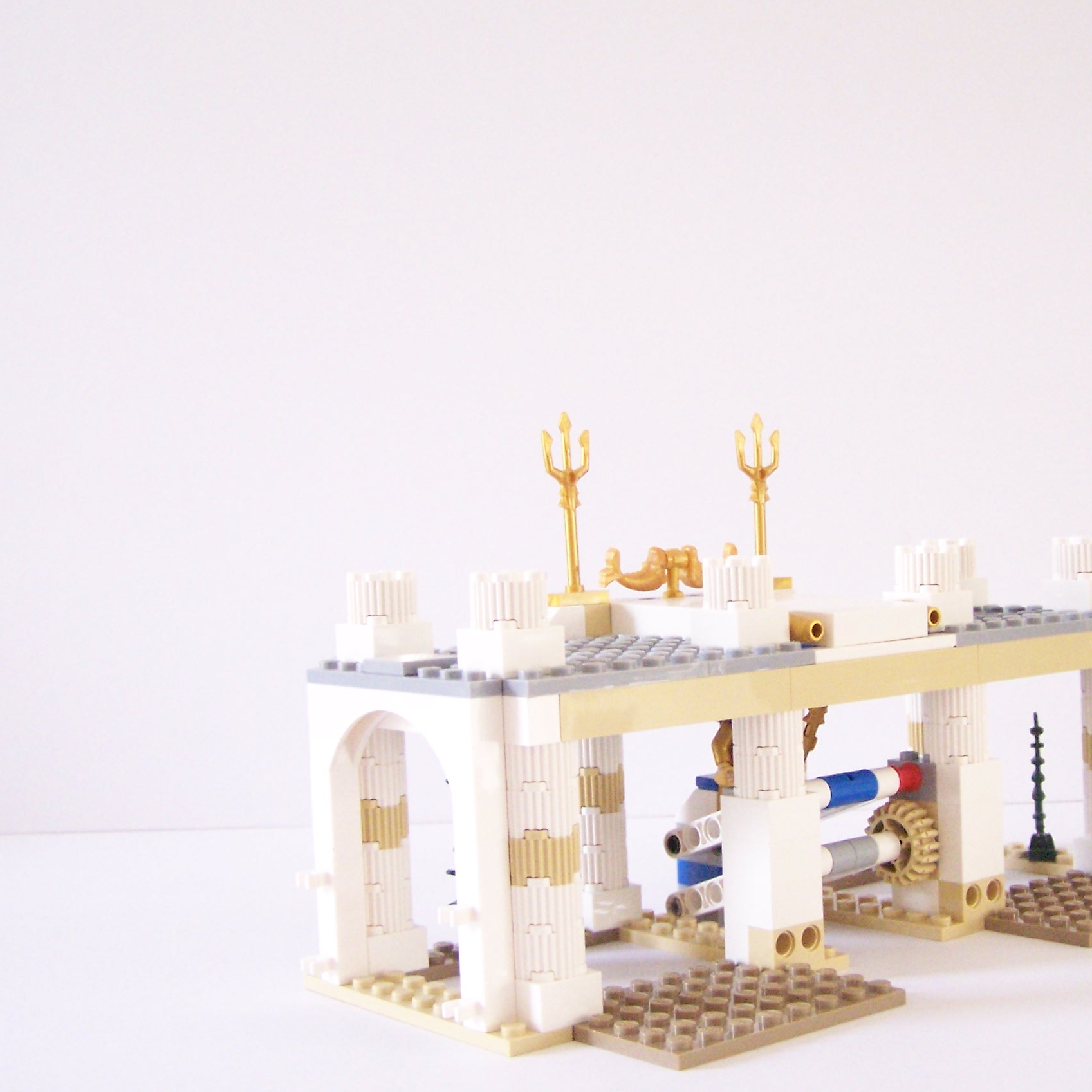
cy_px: 527
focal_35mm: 51
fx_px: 1820
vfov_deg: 33.4
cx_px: 740
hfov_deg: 33.1
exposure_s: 1/8
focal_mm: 6.3
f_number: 3.2
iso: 400
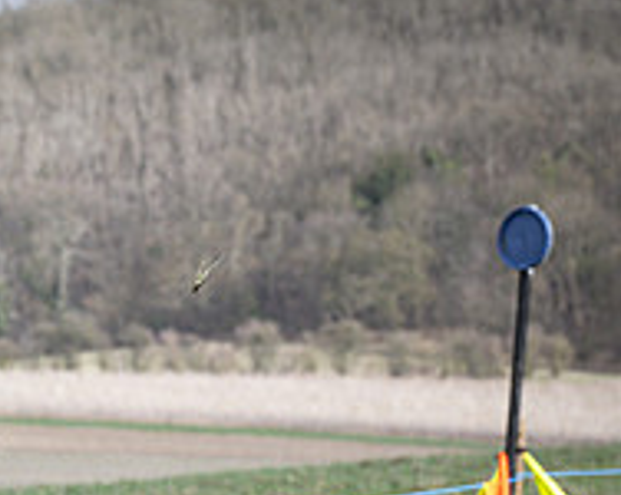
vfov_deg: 4.0
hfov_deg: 5.0
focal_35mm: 388
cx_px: -161
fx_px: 7124
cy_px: 628
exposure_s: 1/800
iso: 400
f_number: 5
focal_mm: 97
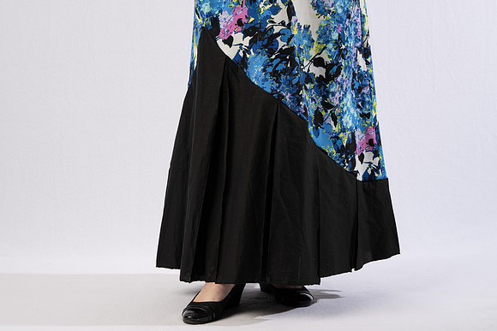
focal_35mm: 70
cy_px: 166
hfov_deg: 28.8
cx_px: 248
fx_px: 967
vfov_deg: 19.5
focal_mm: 70
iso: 100
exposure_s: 1/125
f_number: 8
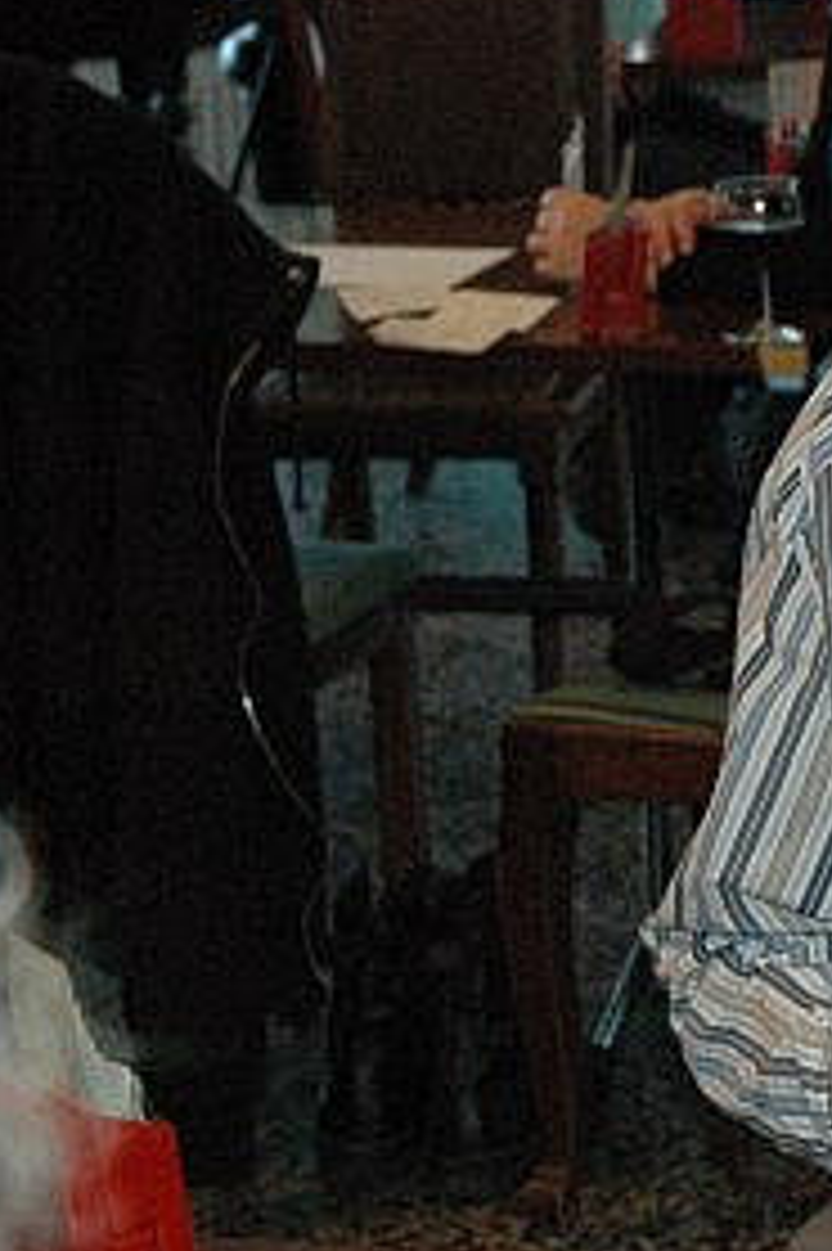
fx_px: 4963
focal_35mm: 143
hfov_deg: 9.3
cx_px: 1331
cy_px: 580
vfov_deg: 14.4
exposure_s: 1/60
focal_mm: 44
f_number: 5
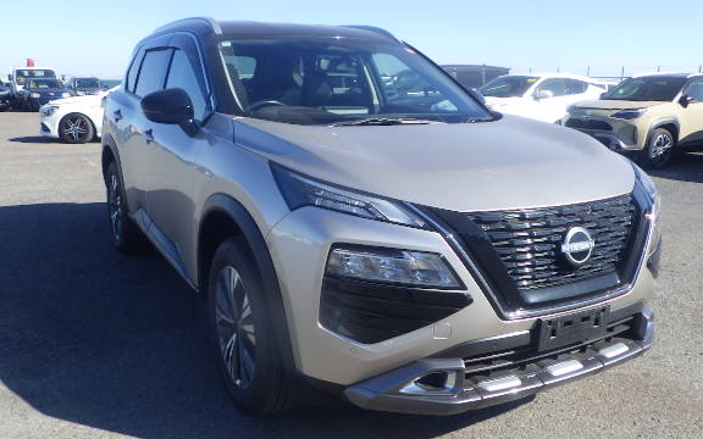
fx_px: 632
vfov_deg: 38.3
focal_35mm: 33
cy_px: 222
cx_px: 370
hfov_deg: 58.1
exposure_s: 1/500
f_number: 4.2
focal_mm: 5
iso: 125
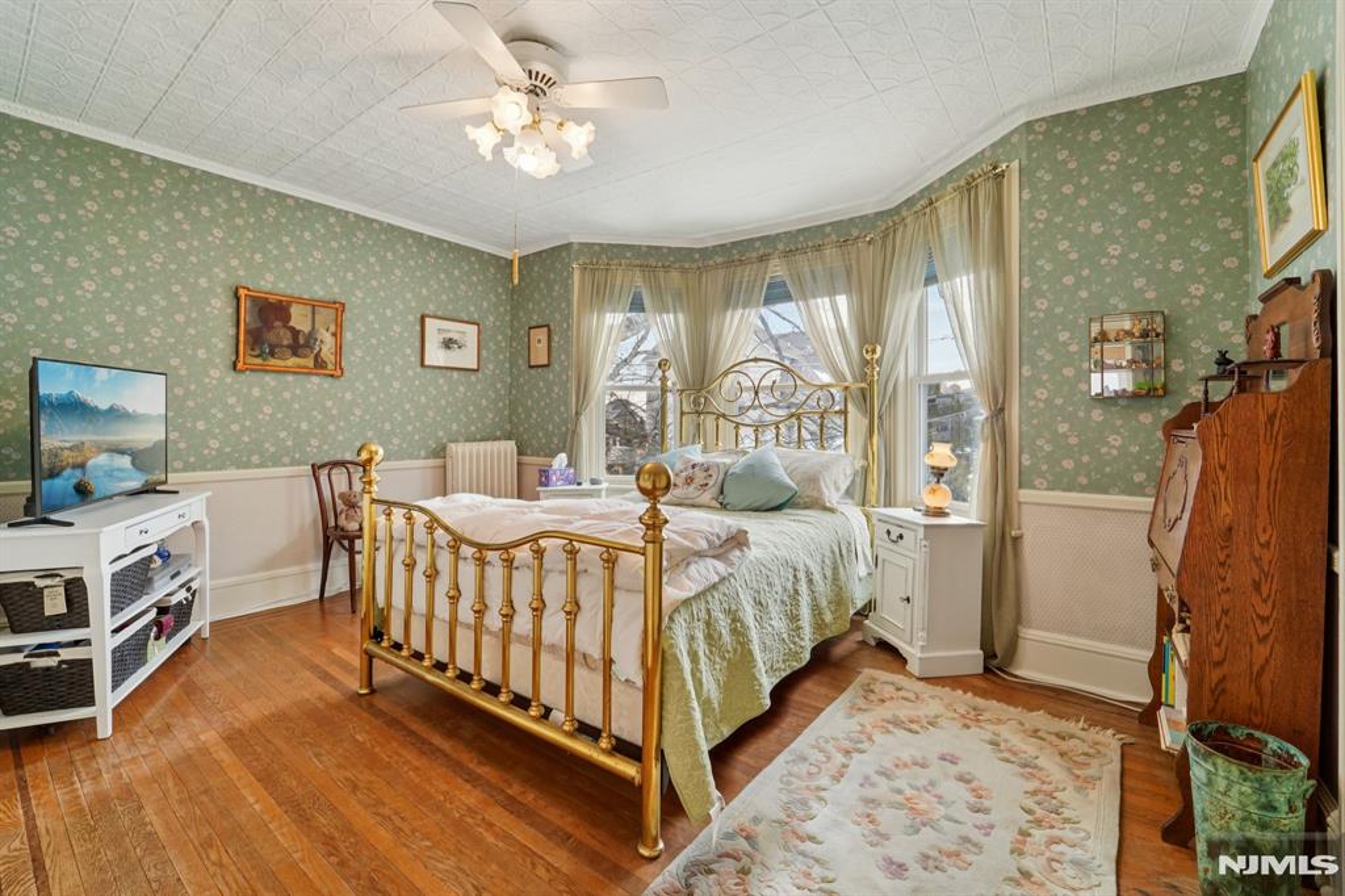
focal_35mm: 14
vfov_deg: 81.2
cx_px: 672
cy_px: 448
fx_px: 523
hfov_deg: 104.3
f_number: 8
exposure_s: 1/30
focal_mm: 14
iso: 400
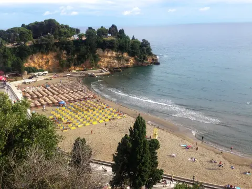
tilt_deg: -15.8
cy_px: 94
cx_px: 126
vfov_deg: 42.9
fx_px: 240
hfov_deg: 55.4
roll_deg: +0.0
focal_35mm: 33
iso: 50
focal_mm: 4.12
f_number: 2.4
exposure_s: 1/723
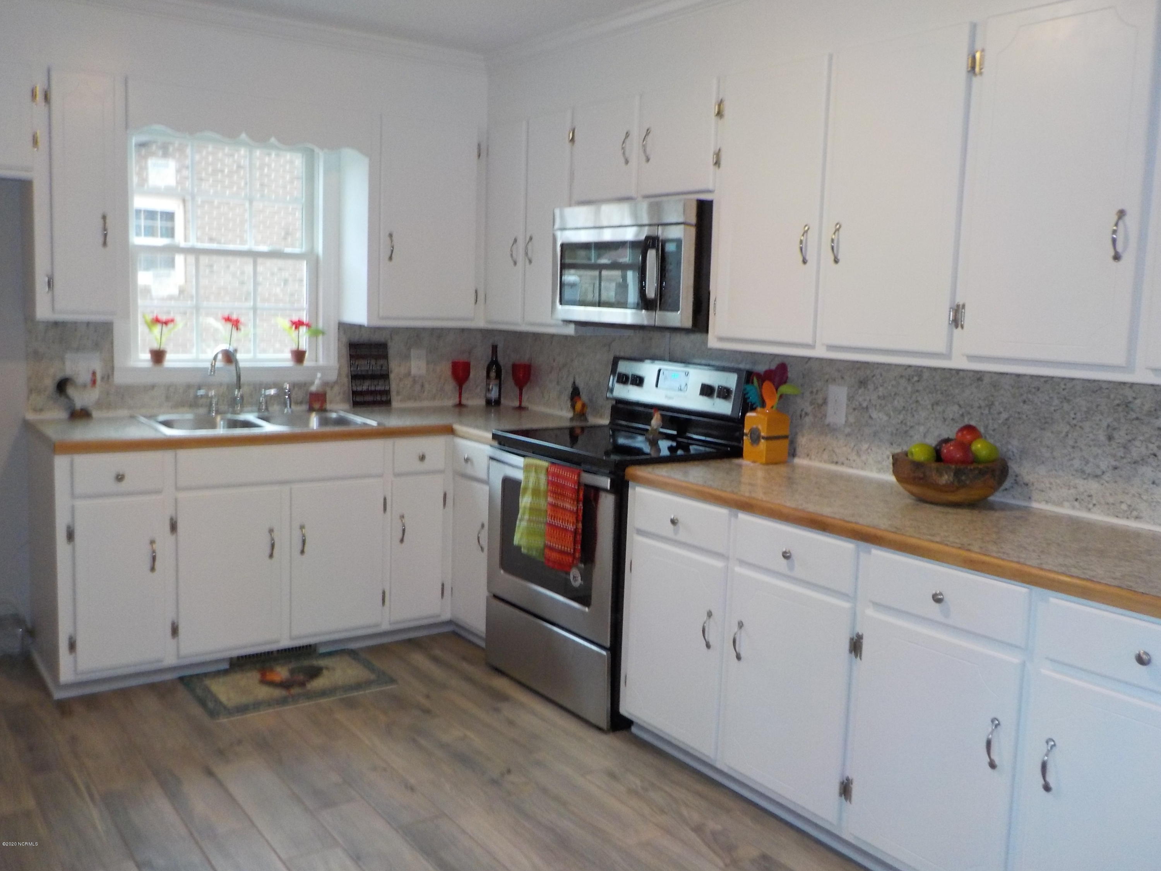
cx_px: 580
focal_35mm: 30
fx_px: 1006
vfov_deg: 46.8
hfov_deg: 60.0
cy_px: 436
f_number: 3.3
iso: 360
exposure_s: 1/30
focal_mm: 4.1
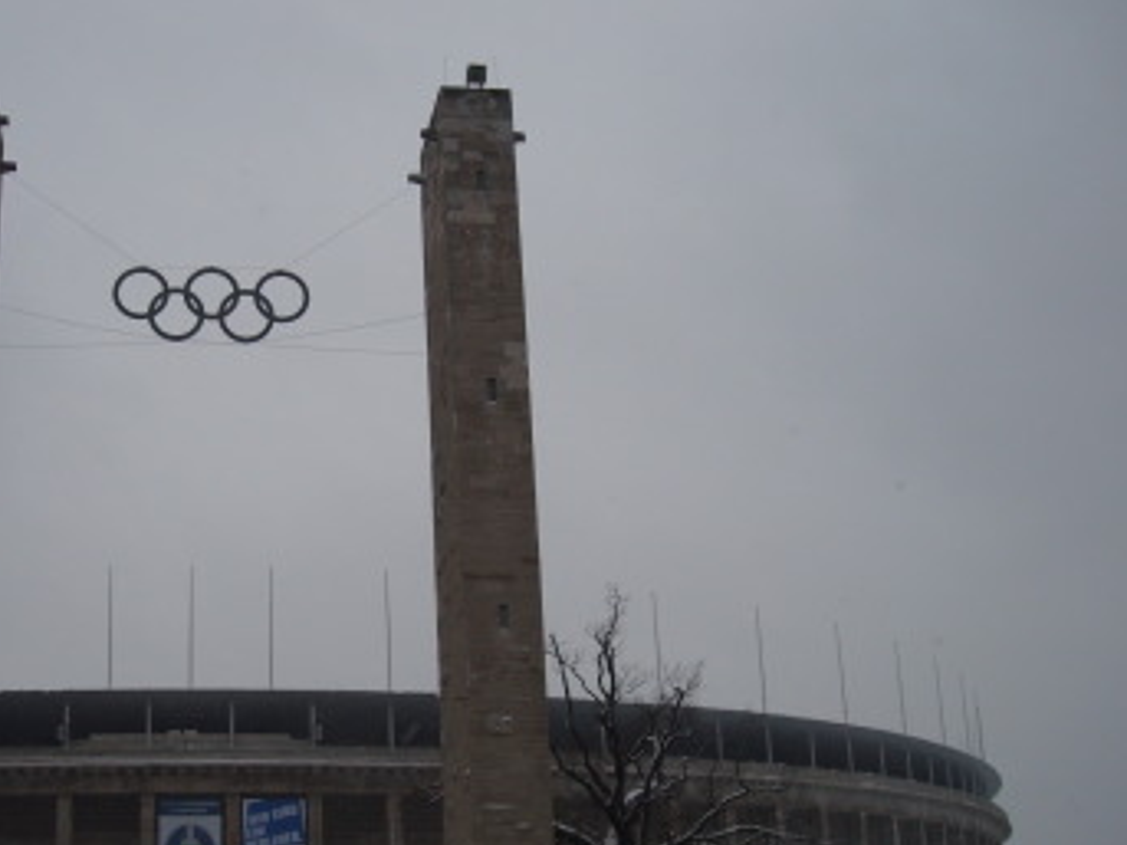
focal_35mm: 51
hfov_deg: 37.0
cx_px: 345
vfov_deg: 28.5
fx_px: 1660
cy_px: 482
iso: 64
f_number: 5.6
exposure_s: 1/129
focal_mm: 5.7
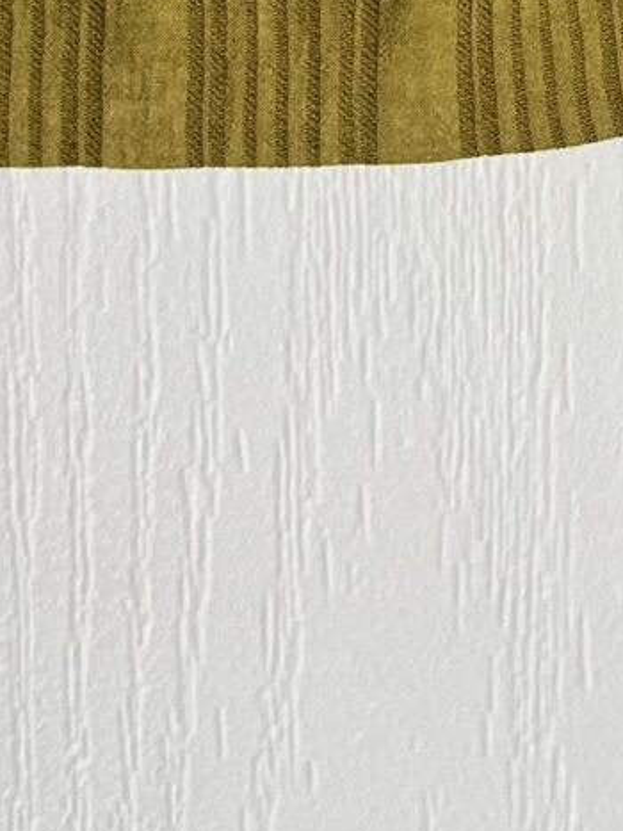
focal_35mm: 114
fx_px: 2737
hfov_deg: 12.6
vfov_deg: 14.6
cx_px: 826
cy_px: -781
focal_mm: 5.1
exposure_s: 1/75
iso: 64
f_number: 1.6
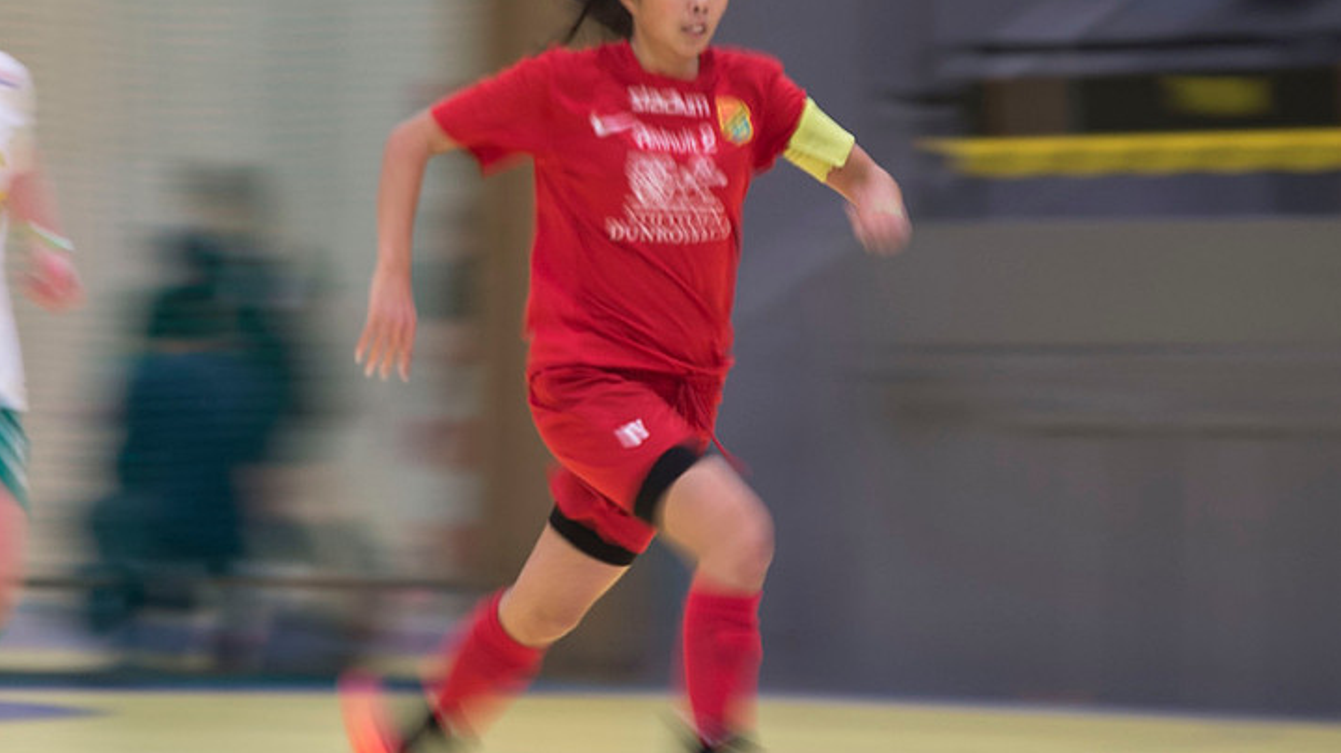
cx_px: 597
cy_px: 473
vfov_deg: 2.6
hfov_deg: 4.7
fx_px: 16459
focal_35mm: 463
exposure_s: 1/30
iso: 250
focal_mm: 200
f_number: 2.8
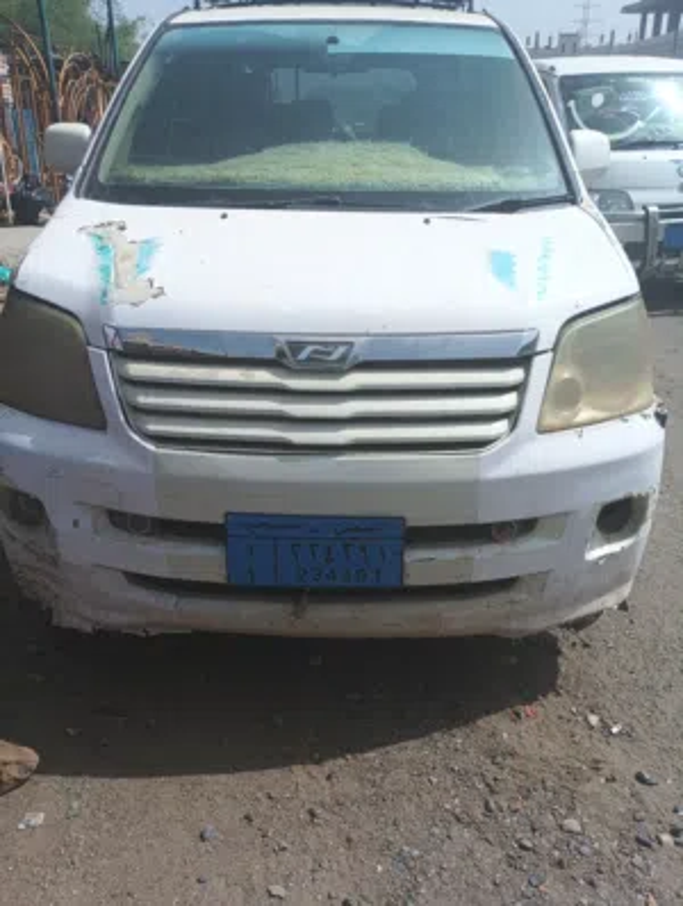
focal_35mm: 28
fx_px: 734
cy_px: 453
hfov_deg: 49.9
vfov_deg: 63.4
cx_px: 342
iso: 50
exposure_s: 1/664
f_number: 1.8
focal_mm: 4.26
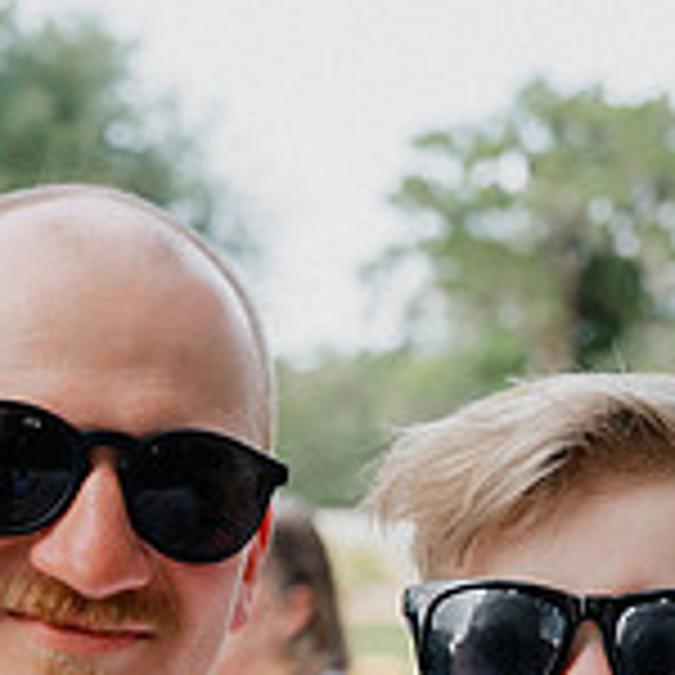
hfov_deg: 15.8
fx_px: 2427
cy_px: 772
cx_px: 508
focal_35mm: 110
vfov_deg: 15.4
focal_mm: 33.5
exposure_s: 1/640
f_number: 4
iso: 250
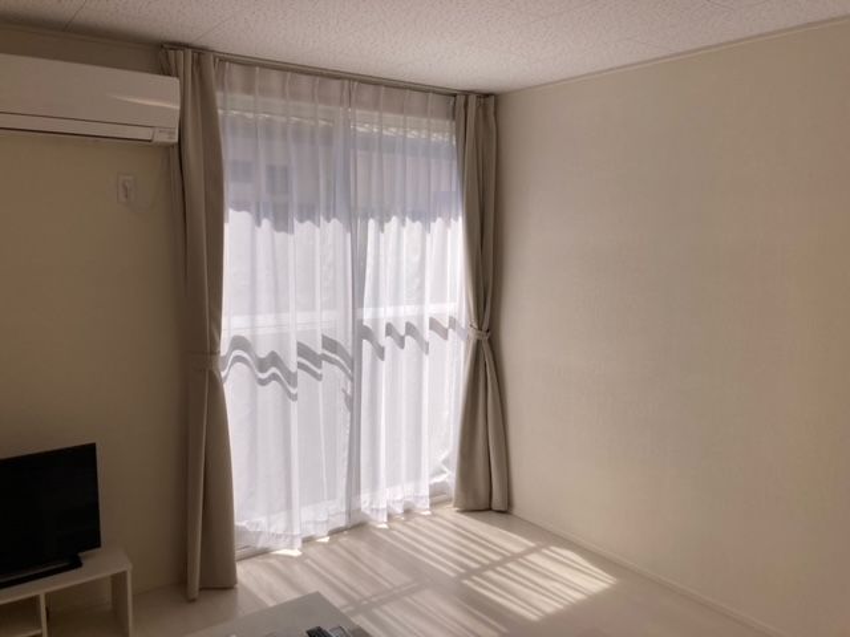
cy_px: 318
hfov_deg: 63.4
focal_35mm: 28
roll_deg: -0.7
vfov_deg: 49.7
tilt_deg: -5.4
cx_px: 425
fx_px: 688
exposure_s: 1/1091
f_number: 1.8
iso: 20
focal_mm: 3.99
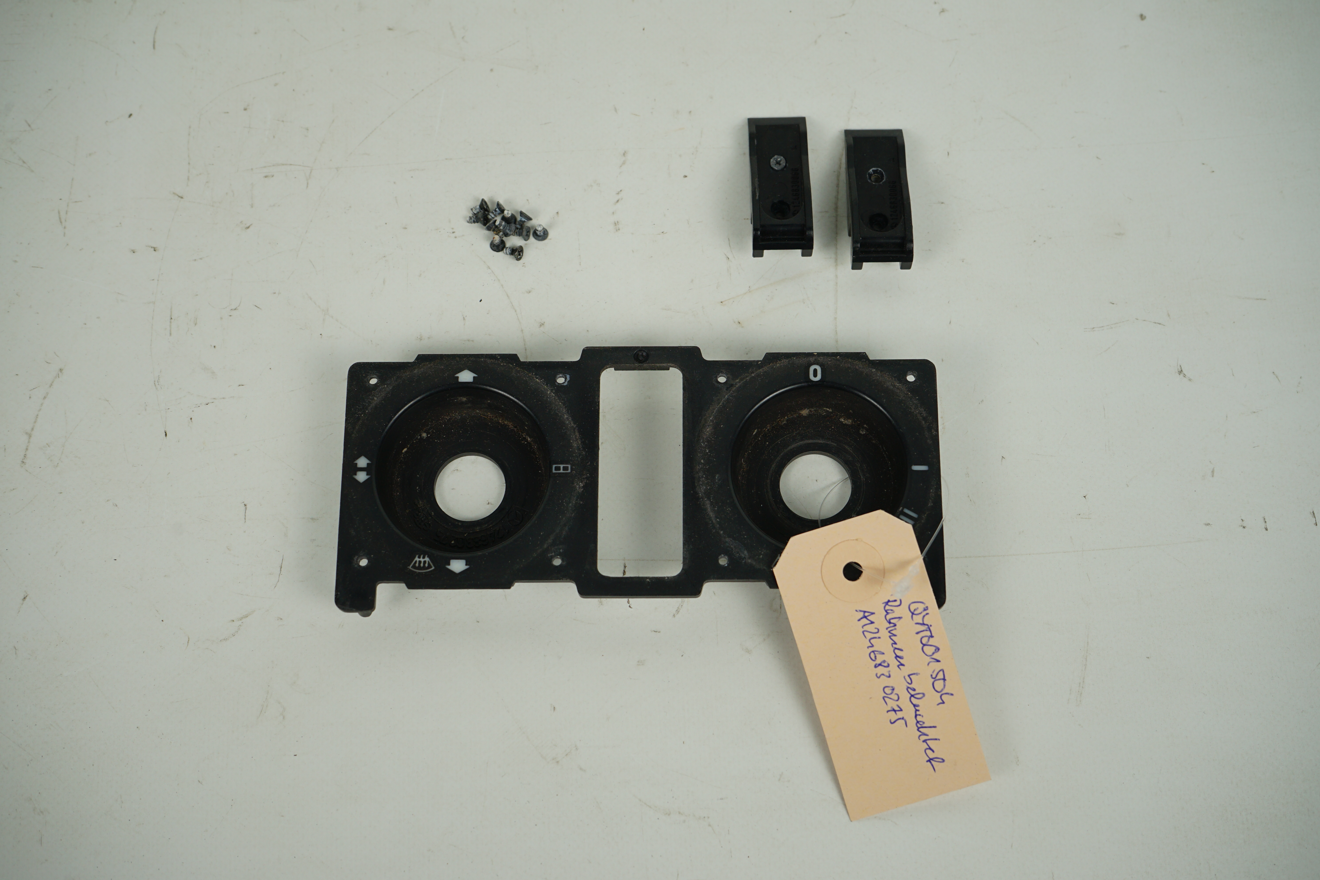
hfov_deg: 38.9
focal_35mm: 51
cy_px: 440
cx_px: 660
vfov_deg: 26.5
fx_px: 1870
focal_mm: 51
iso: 200
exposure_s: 1/200
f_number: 8
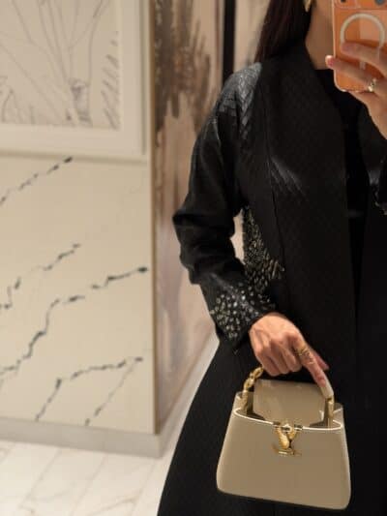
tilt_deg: -19.1
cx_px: 194
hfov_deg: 30.3
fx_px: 715
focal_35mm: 48
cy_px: 258
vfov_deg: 39.6
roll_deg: -0.7
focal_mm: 6.76
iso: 125
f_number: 1.78
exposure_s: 1/60
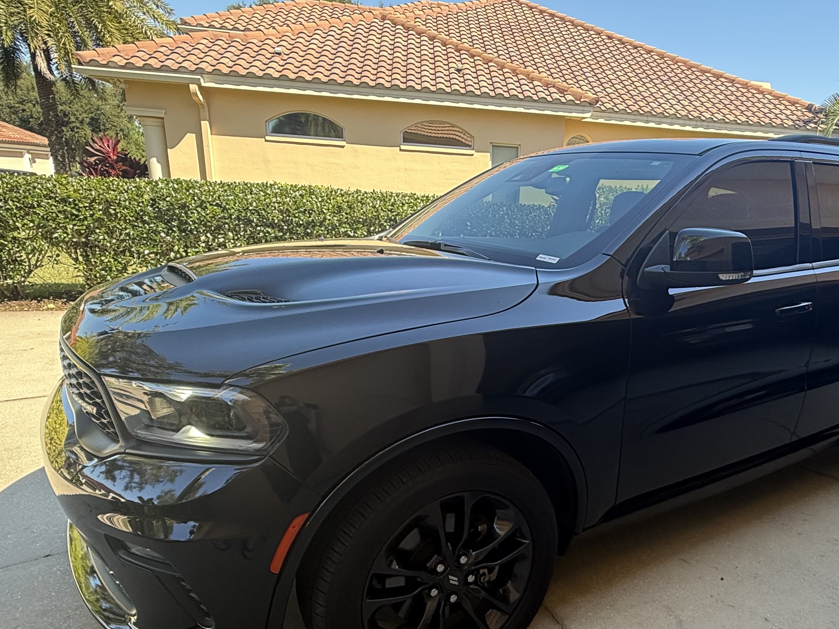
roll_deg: -3.4
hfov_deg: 66.1
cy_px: 407
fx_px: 630
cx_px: 535
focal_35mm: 26
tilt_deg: -19.0
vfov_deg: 52.3
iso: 64
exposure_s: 1/197
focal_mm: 2.22
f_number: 2.2
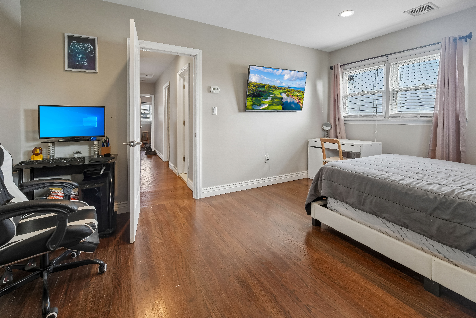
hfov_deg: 104.3
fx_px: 185
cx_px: 238
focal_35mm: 14
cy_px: 159
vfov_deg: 81.2
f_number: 7.1
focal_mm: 14
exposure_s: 1/60
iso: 1250
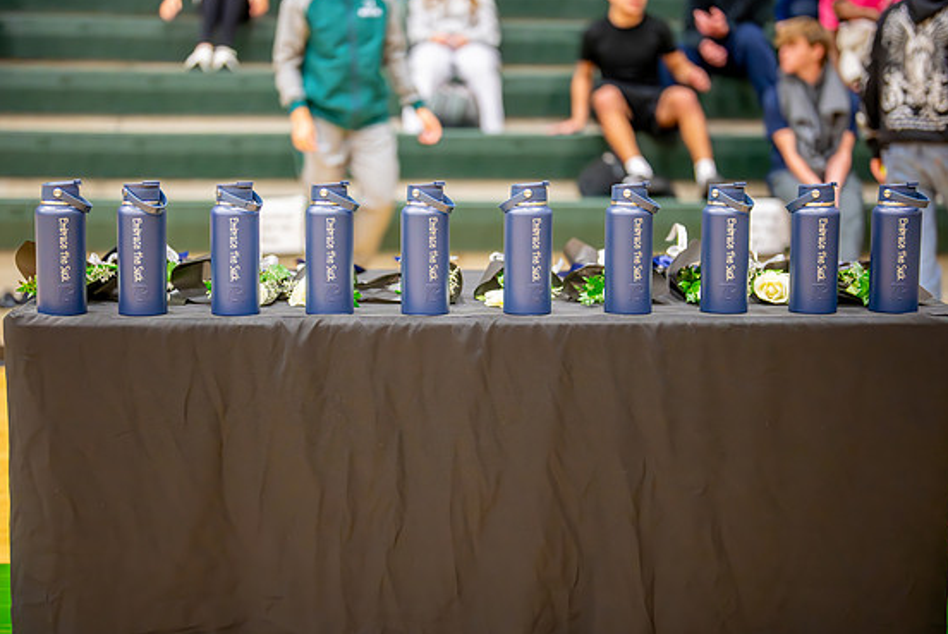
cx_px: 444
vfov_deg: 23.8
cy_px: 304
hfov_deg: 35.0
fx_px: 1502
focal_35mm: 57
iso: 6400
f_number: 1.2
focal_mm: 50
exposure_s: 1/1000
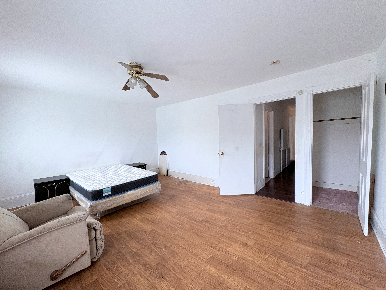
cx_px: 193
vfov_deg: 85.7
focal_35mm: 14
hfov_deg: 102.1
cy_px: 145
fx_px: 156
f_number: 2.2
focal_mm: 2.22
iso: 125
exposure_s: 1/99
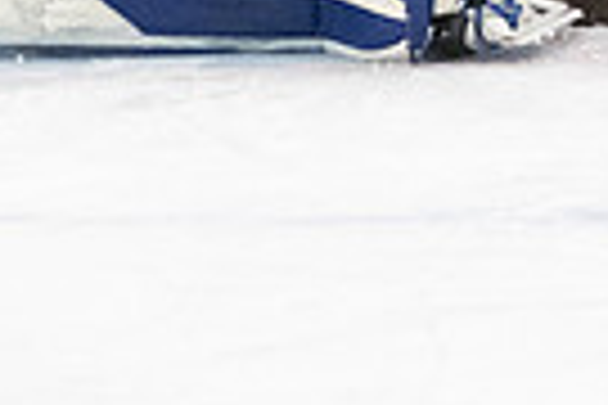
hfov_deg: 3.0
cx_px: -575
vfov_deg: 2.0
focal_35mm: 683
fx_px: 11534
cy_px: -352
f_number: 2.8
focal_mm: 70
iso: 4000
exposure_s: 1/800
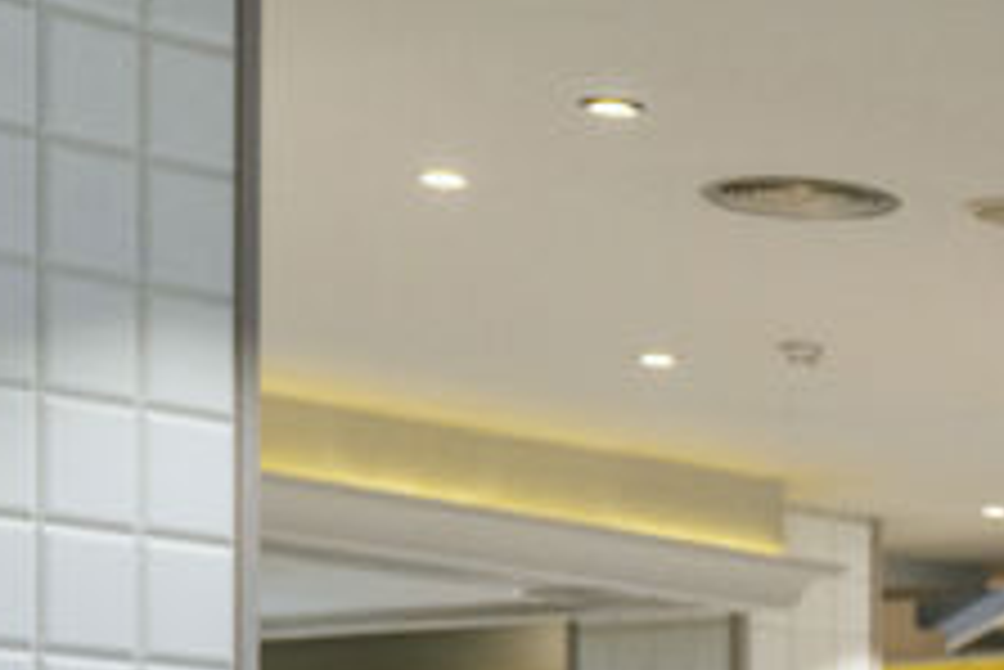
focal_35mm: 138
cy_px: 1174
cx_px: 1954
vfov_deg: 9.5
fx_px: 3851
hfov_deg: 13.0
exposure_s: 1/160
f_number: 2.8
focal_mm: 30
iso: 640
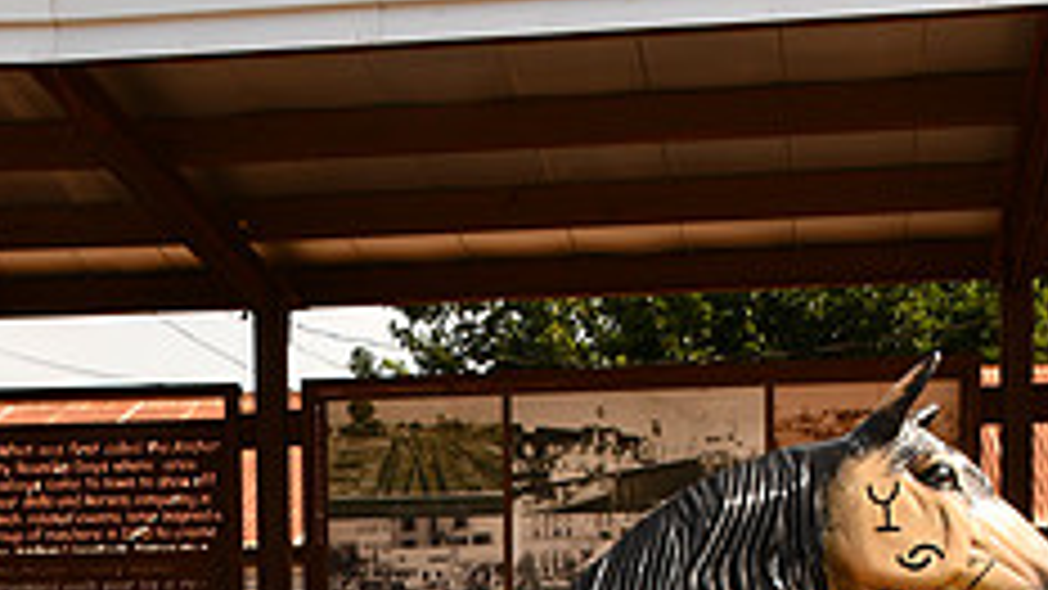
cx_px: 454
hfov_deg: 22.7
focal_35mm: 94
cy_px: 840
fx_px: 2612
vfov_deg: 12.3
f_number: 10
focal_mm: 24
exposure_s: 1/125
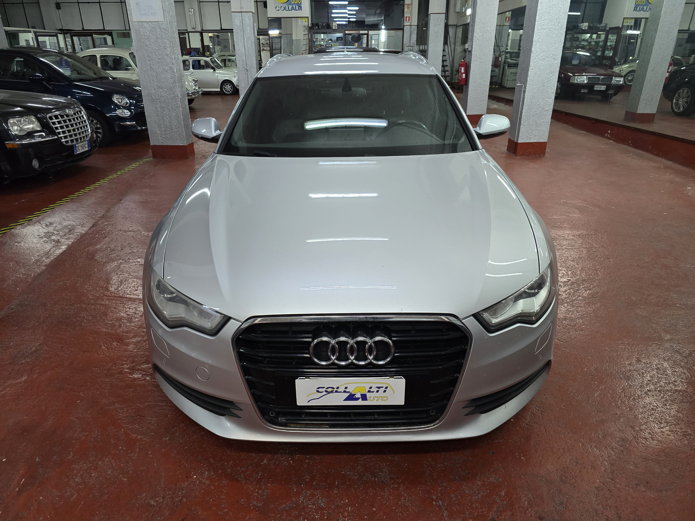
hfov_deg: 73.9
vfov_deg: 58.9
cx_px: 348
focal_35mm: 23
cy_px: 260
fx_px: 462
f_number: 1.7
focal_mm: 6.3
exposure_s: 1/100
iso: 400
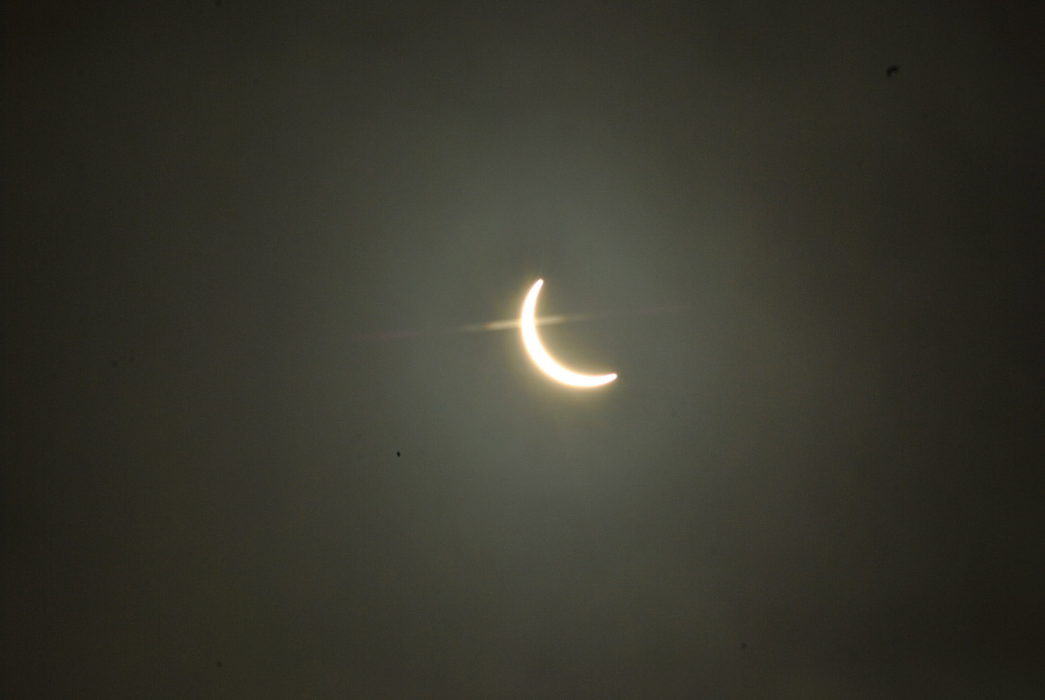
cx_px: 522
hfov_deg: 4.6
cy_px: 350
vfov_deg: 3.1
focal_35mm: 450
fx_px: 13078
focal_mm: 300
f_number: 16
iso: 100
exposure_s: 1/4000
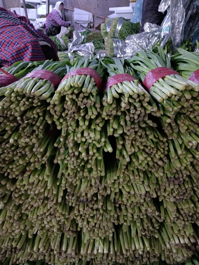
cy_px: 132
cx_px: 100
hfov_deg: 53.1
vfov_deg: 67.3
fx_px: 199
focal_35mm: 26
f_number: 1.8
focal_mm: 4.05
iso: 3937
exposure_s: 1/25
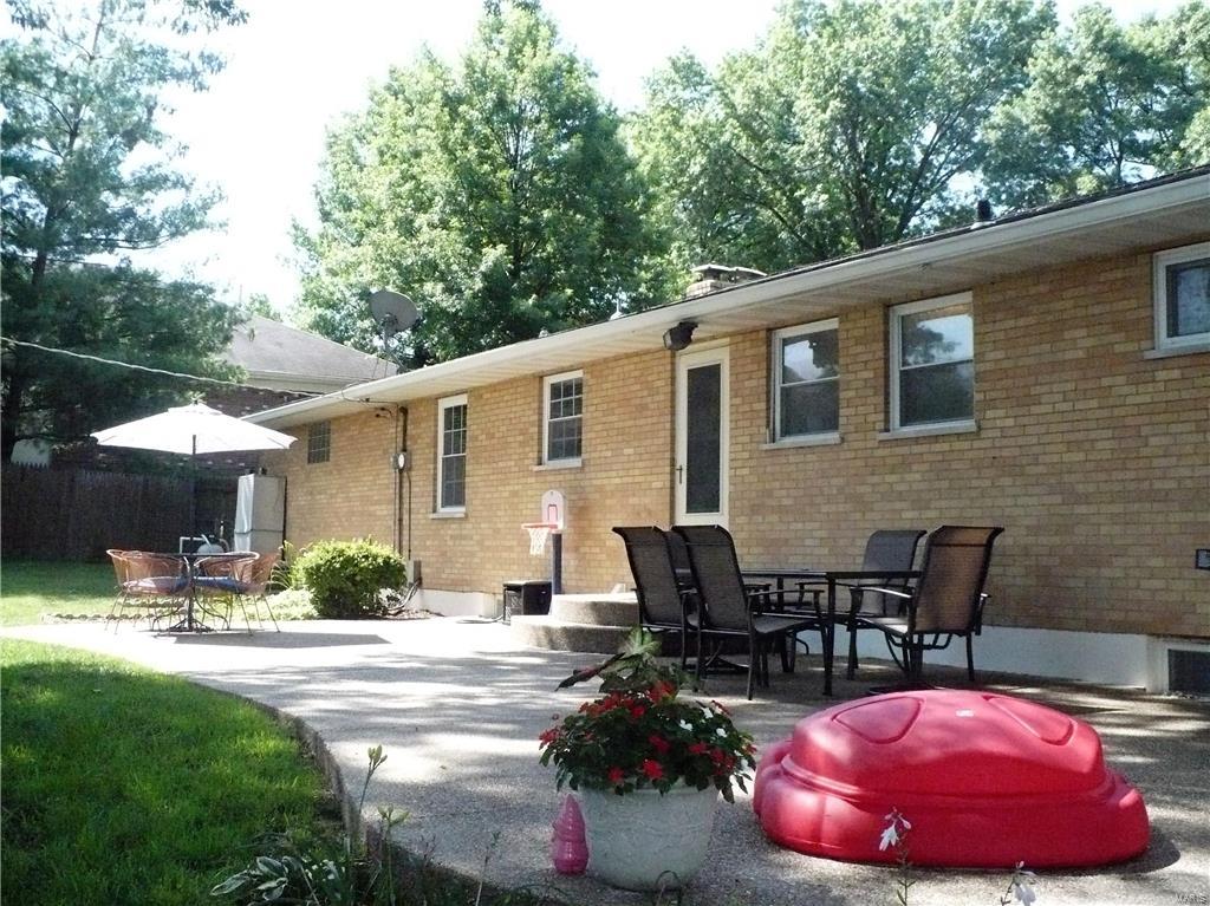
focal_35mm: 37
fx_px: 1293
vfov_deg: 38.6
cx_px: 605
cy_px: 453
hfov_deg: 50.2
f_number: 8
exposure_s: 1/250
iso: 800
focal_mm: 6.1
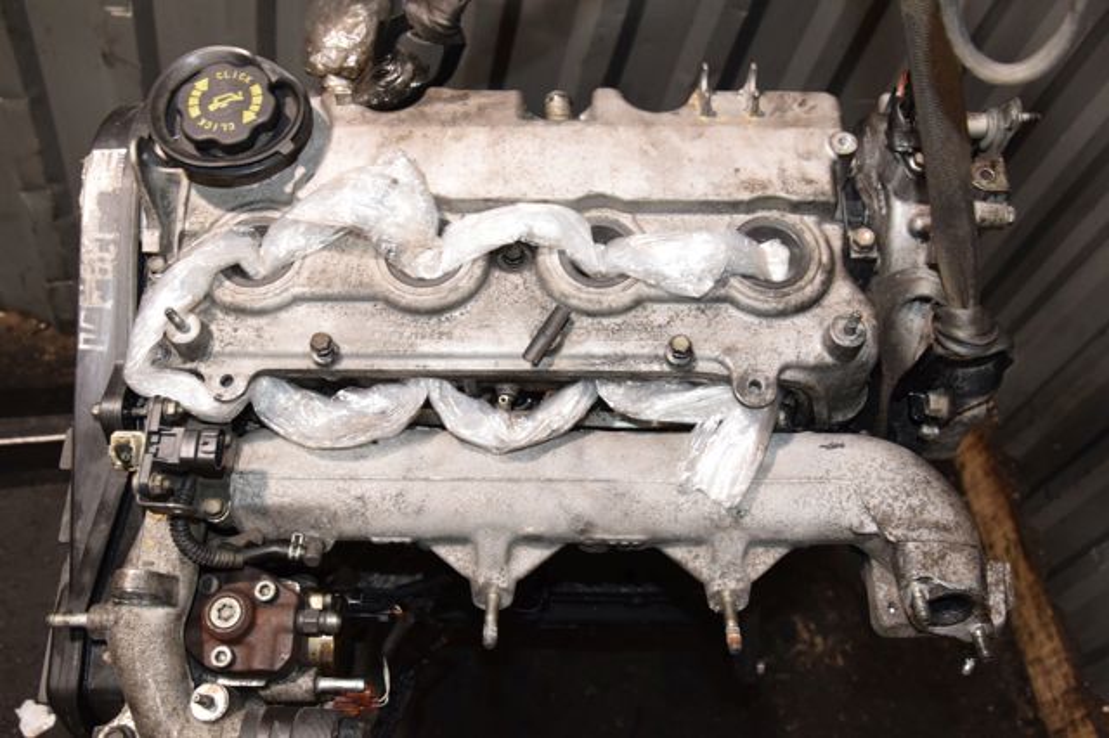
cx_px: 554
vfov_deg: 36.8
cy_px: 369
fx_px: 1108
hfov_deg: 53.2
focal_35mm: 36
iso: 1600
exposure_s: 1/60
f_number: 5.6
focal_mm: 24
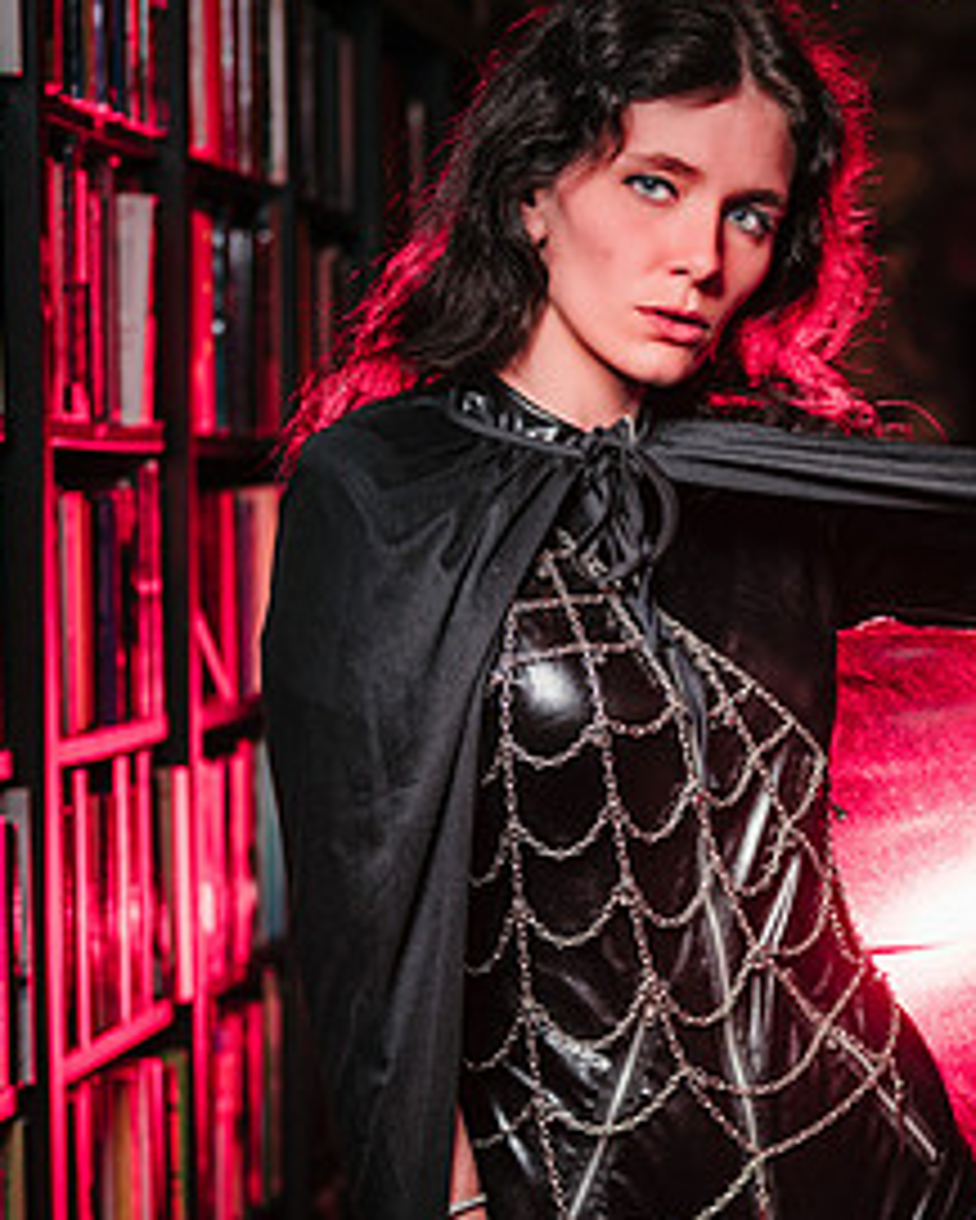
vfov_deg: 13.3
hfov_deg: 10.5
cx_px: 1063
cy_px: 844
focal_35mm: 145
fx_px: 5233
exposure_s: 1/200
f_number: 3.5
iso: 64
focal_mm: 70
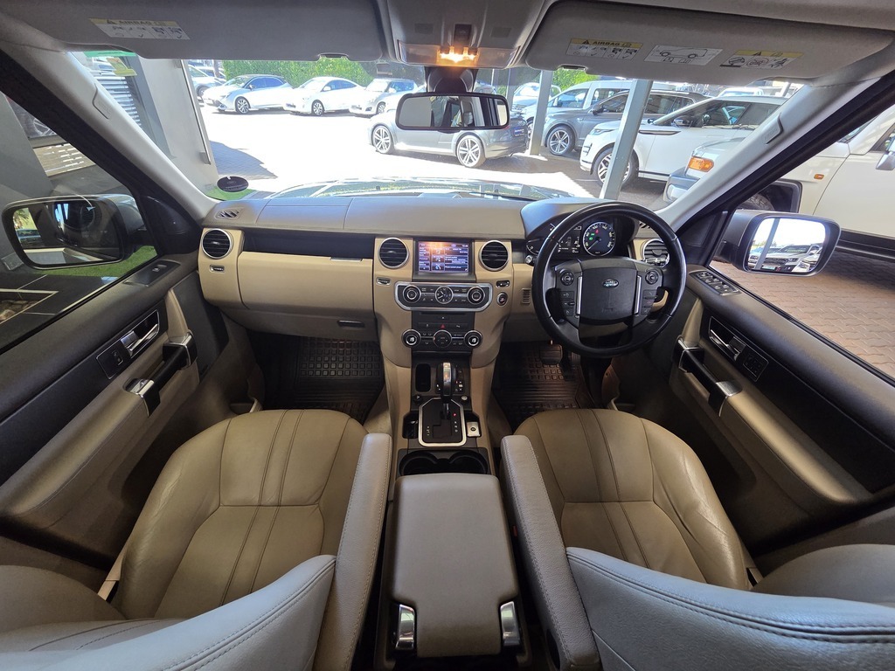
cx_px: 448
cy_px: 336
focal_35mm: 13
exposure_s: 1/200
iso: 400
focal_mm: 2.2
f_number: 2.2
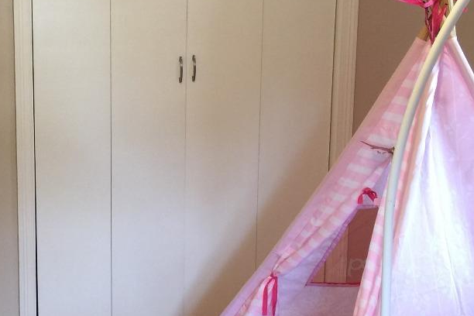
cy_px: 148
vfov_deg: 19.2
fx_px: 935
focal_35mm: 71
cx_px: 29
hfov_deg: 27.2
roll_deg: -0.5
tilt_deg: -11.2
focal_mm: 4.15
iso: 50
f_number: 2.2
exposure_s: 1/15
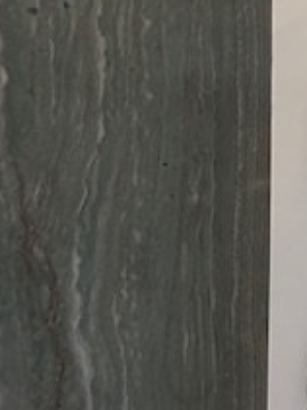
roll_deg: +0.1
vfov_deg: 23.0
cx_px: 437
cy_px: 194
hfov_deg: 16.1
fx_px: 1006
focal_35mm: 85
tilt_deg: -2.2
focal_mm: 3.99
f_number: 1.8
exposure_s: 1/120
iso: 64
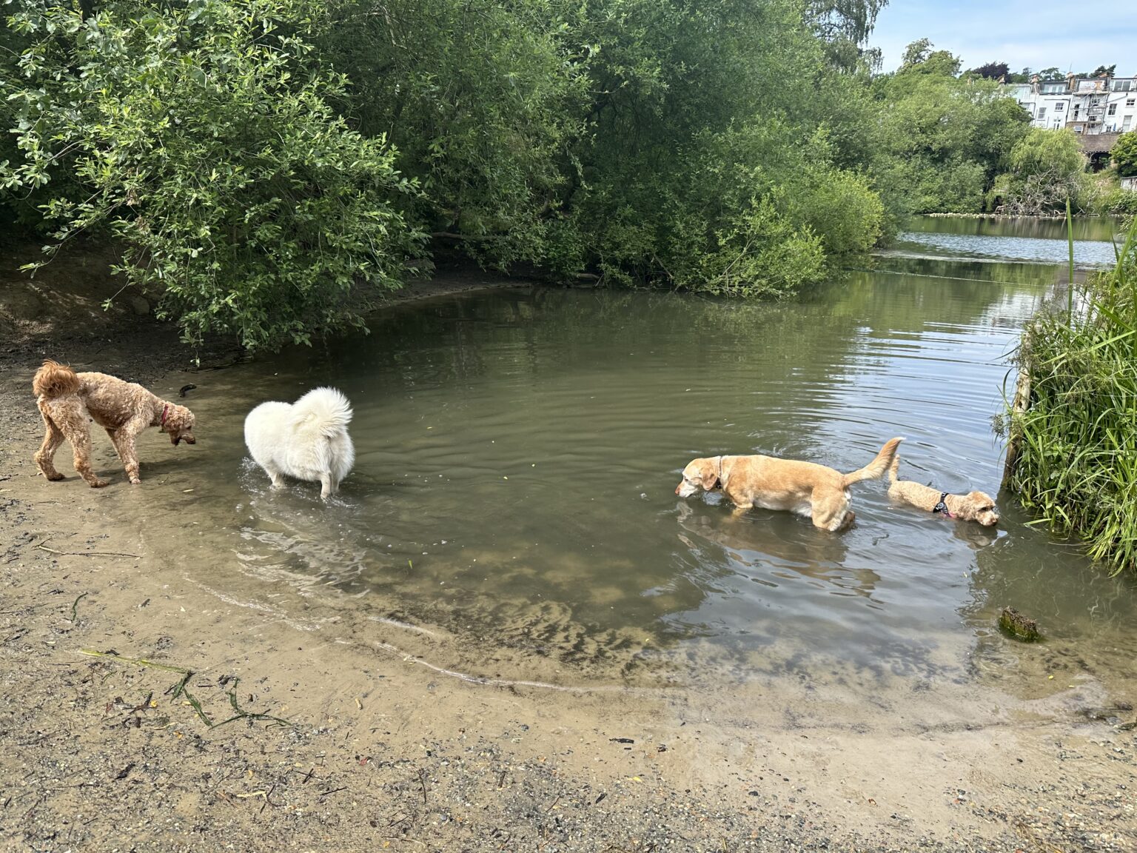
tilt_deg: -16.2
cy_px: 426
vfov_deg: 56.8
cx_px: 568
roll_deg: -0.7
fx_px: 788
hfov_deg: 71.6
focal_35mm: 24
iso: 80
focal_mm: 6.86
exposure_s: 1/1374
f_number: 1.78
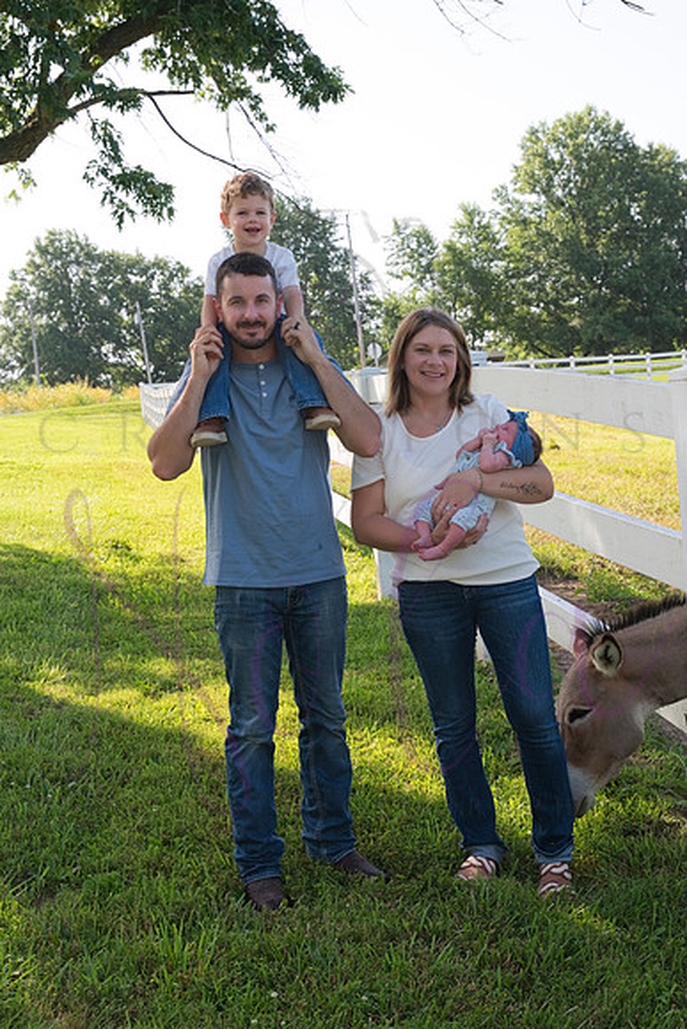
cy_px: 514
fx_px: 1373
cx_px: 344
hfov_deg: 28.1
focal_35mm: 48
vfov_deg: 41.1
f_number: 9
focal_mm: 48
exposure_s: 1/320
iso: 400
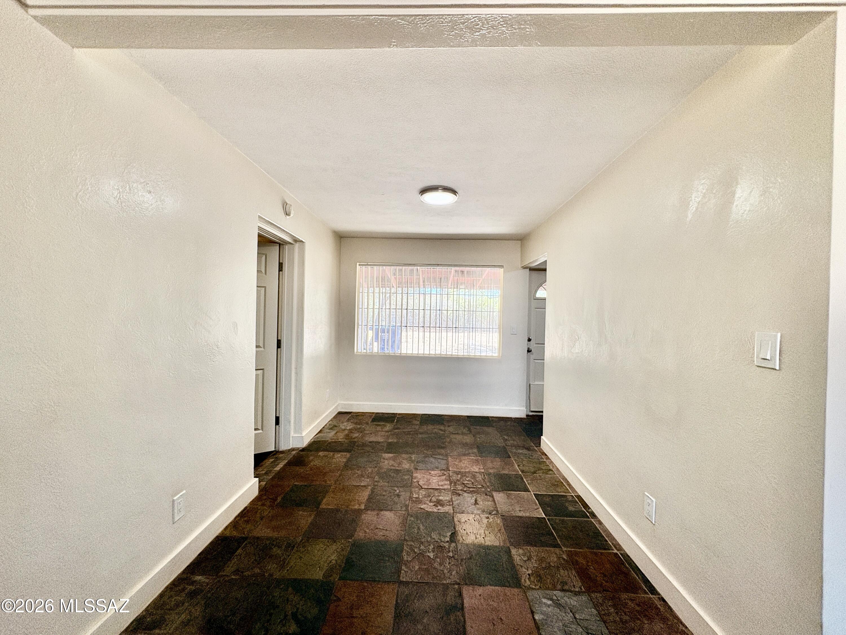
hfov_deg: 102.1
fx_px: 342
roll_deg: -1.0
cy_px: 318
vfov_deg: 85.7
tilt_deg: +0.9
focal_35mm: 14
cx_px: 423
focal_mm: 2.22
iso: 100
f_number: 2.2
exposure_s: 1/122
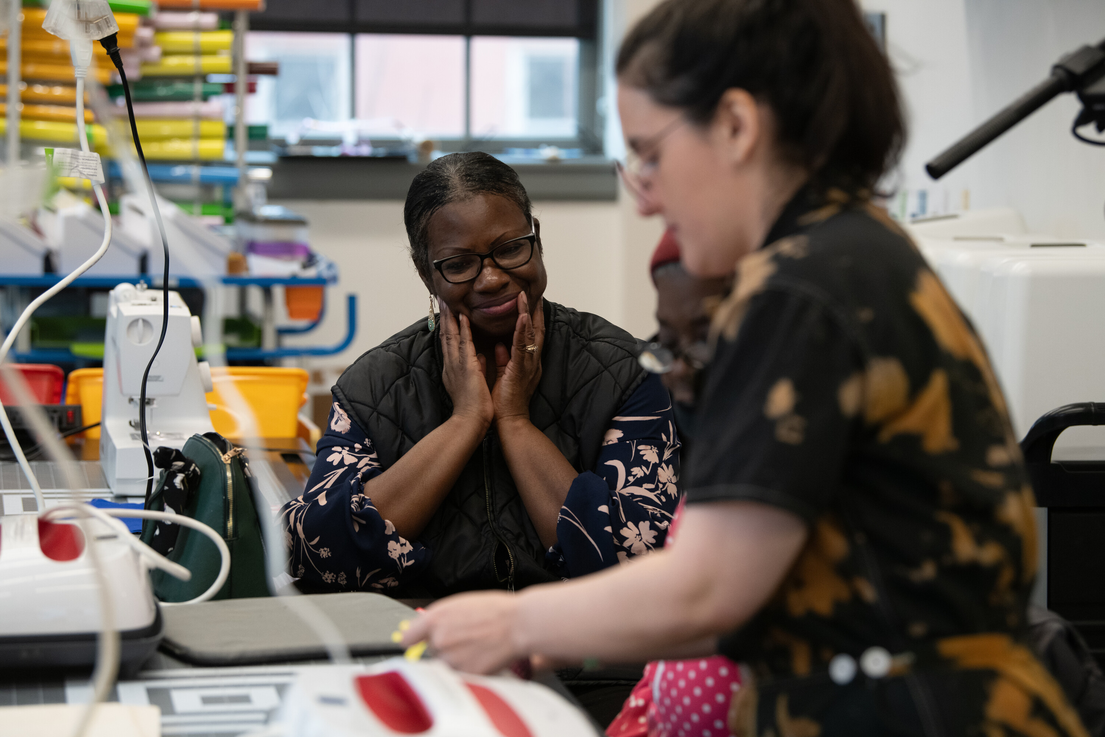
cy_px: 368
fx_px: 3376
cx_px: 552
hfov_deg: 18.6
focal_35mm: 110
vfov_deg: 12.5
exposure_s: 1/200
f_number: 4
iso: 1600
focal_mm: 110
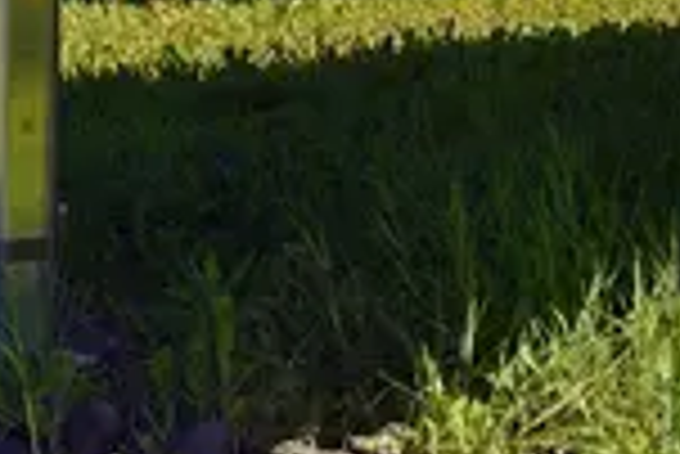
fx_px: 2023
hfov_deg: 18.2
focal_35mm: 107
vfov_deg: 11.6
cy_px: -423
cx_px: -126
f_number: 13
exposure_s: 1/100
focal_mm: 18
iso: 100
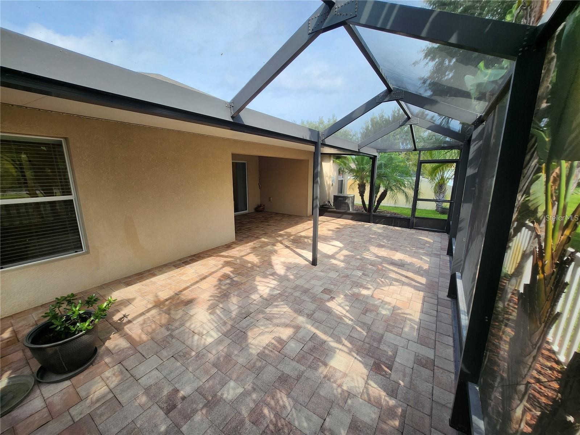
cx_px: 290
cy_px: 218
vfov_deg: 89.9
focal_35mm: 13
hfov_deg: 106.2
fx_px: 218
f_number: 2.2
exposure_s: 1/264
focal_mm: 1.74
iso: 32
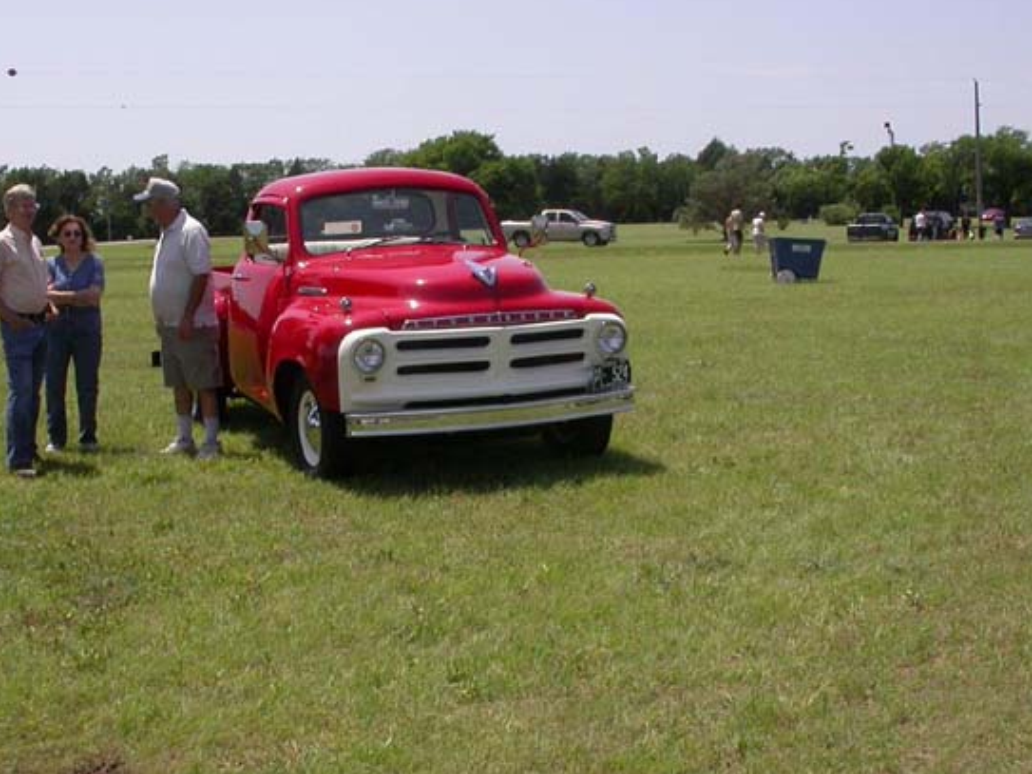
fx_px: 1669
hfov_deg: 34.2
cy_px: 435
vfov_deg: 26.1
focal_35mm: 56
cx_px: 412
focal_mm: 7.85
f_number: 7.5
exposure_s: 1/363
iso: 100
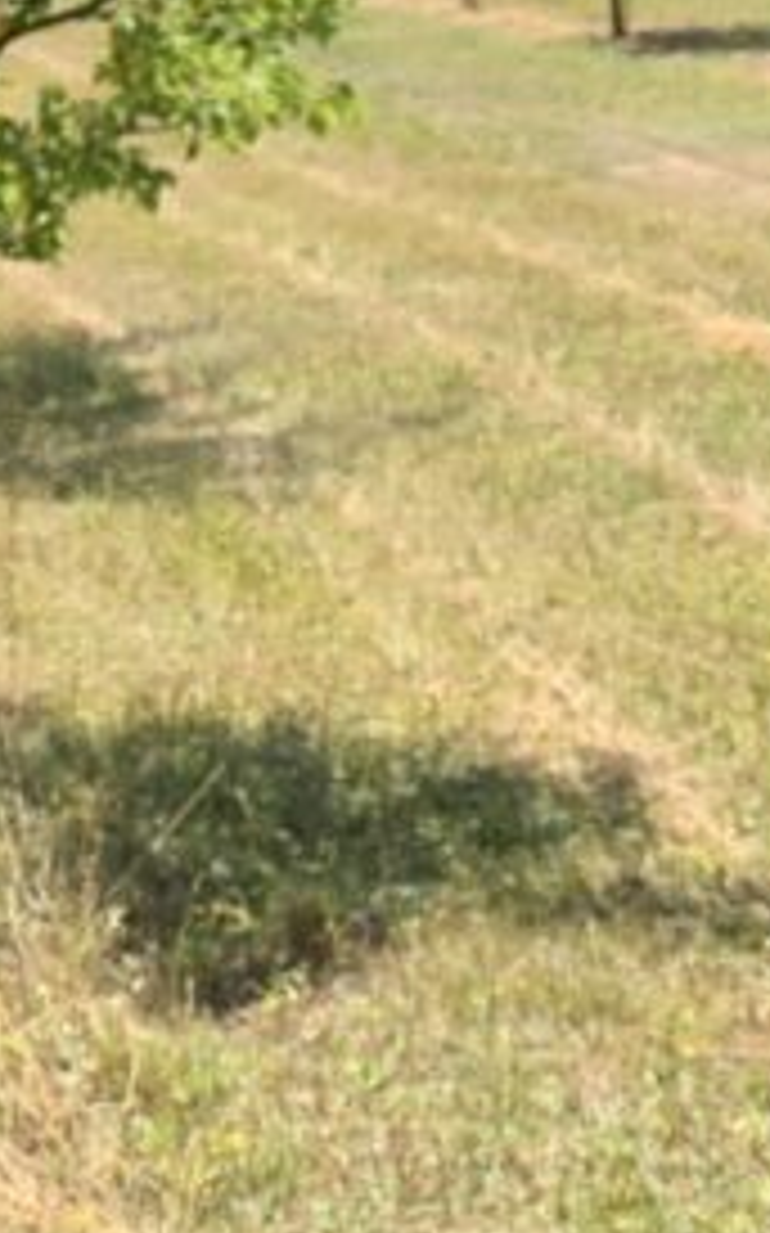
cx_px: 117
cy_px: -333
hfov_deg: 12.6
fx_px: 3462
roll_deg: -0.8
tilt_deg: -5.3
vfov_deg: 18.9
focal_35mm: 103
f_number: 1.8
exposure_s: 1/1266
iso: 25
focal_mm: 4.25
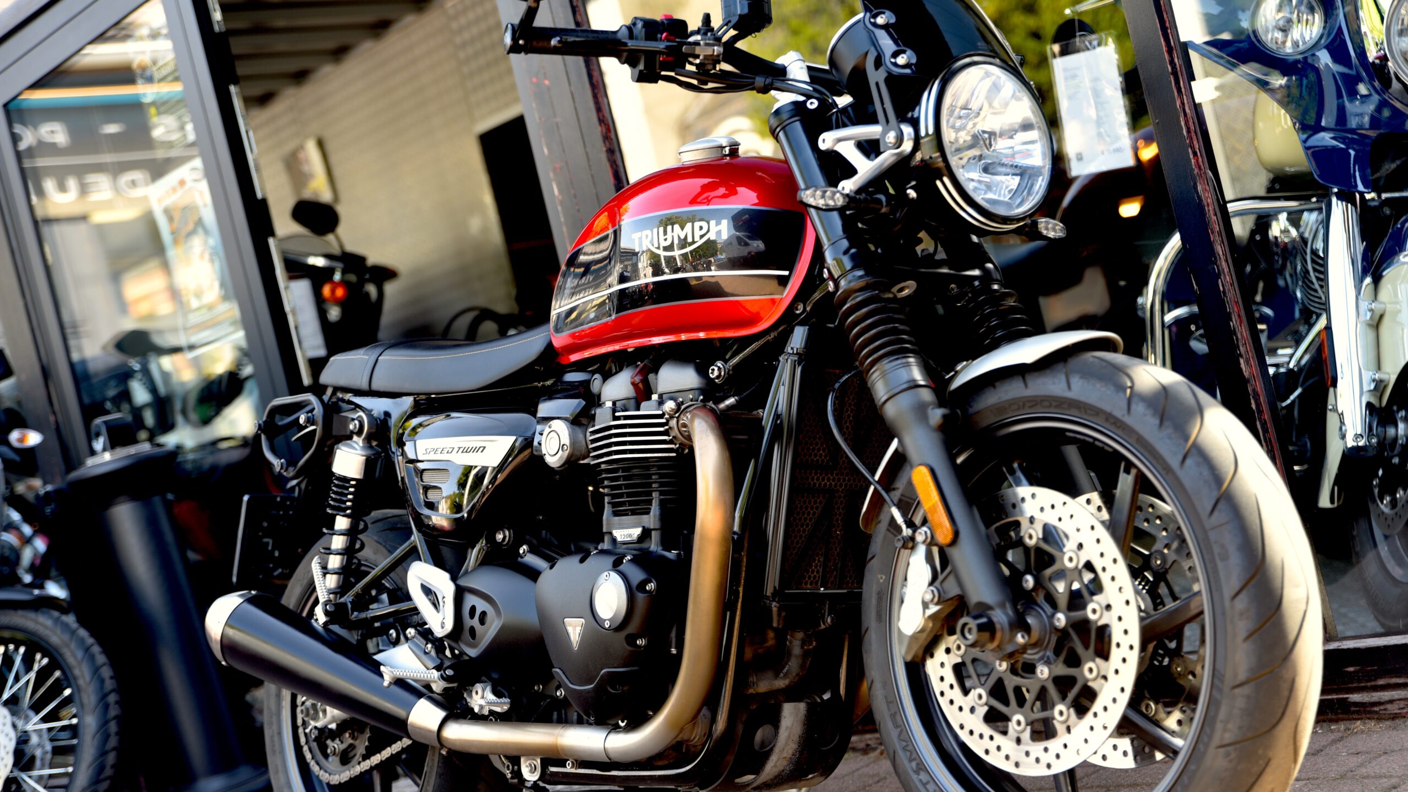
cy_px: 424
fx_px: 2203
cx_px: 702
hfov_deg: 35.4
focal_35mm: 59
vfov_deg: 20.4
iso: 100
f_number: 3.2
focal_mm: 56
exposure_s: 1/60
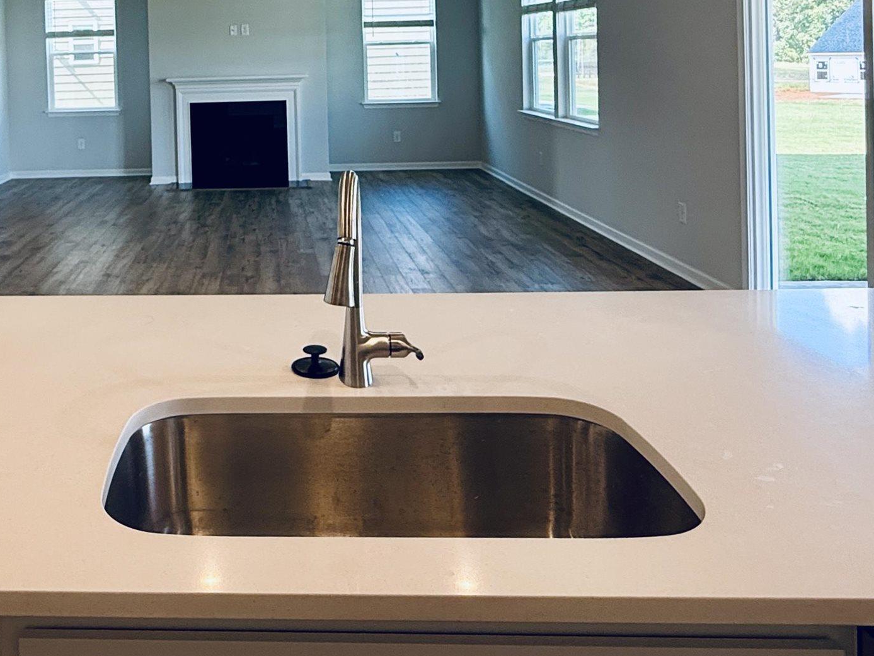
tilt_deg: -0.5
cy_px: 70
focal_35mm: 31
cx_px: 223
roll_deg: -1.0
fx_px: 783
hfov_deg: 55.7
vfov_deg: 41.9
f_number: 2.2
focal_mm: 2.22
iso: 100
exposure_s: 1/120
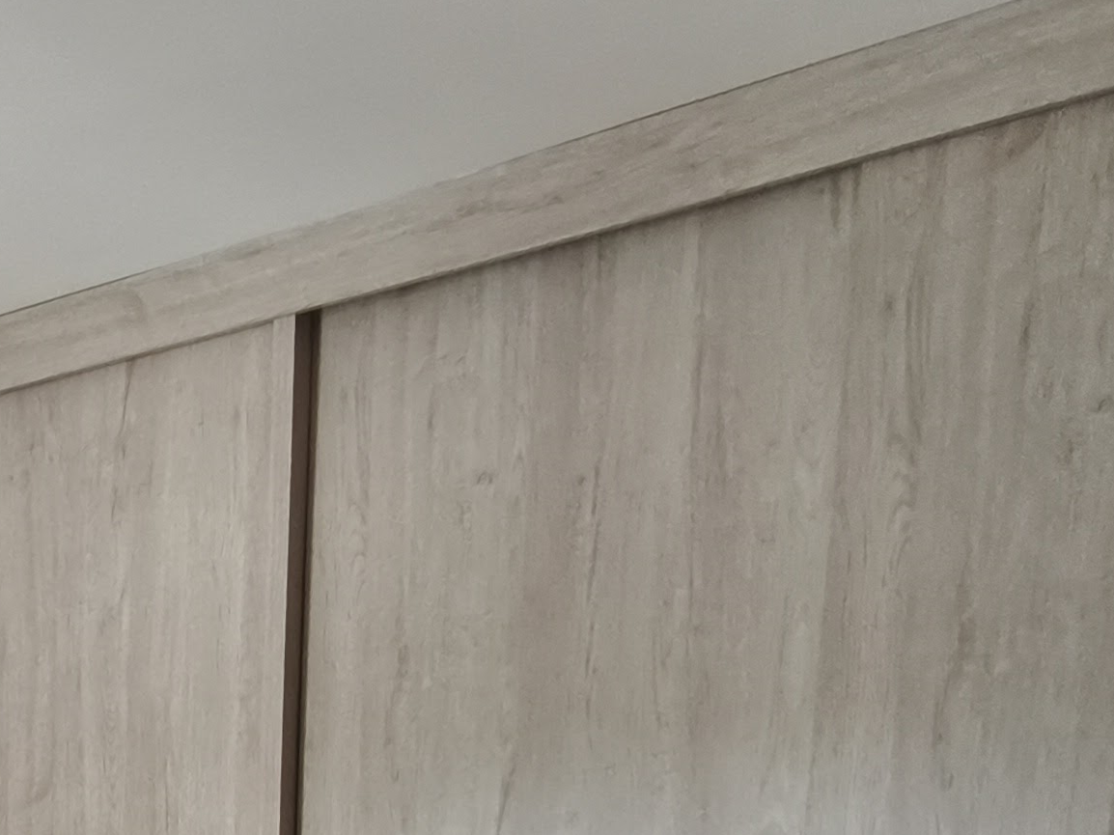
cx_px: -153
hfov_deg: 31.9
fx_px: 1673
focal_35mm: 52
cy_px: 1151
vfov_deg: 23.8
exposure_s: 1/40
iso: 160
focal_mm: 1.91
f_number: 2.2
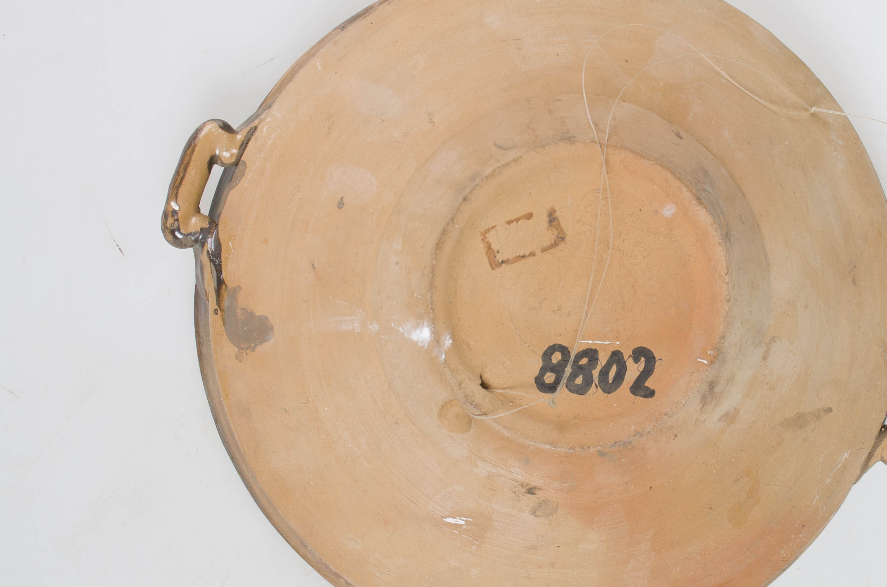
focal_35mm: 93
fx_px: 2287
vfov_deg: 14.6
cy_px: 340
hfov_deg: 21.9
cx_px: 589
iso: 100
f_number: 7.1
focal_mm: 34
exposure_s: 1/160
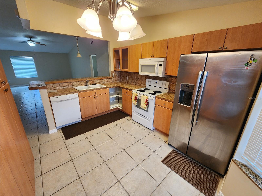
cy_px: 98
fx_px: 98
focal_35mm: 13
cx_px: 131
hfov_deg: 106.2
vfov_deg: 89.9
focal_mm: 2.2
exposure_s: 1/60
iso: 160
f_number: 2.2
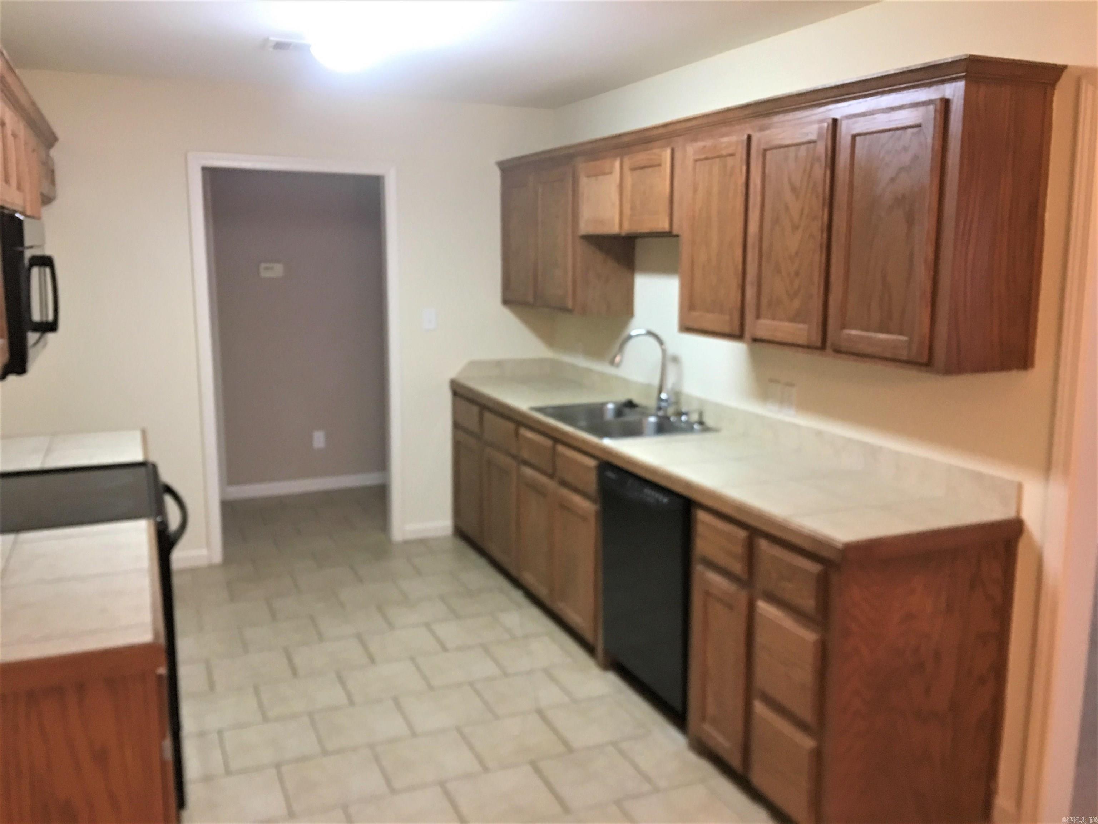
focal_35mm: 29
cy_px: 412
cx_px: 549
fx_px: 920
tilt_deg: -8.0
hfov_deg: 61.7
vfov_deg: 48.2
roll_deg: -0.5
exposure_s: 1/15
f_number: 2.2
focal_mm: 4.15
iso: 100
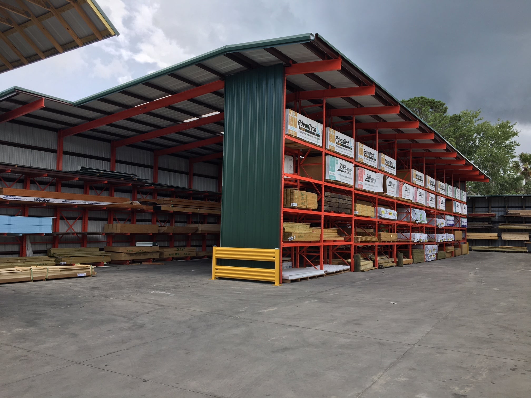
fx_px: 445
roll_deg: -2.7
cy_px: 199
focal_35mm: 29
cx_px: 266
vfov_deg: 48.2
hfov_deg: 61.7
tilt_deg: +2.1
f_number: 2.2
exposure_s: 1/553
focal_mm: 4.15
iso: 25
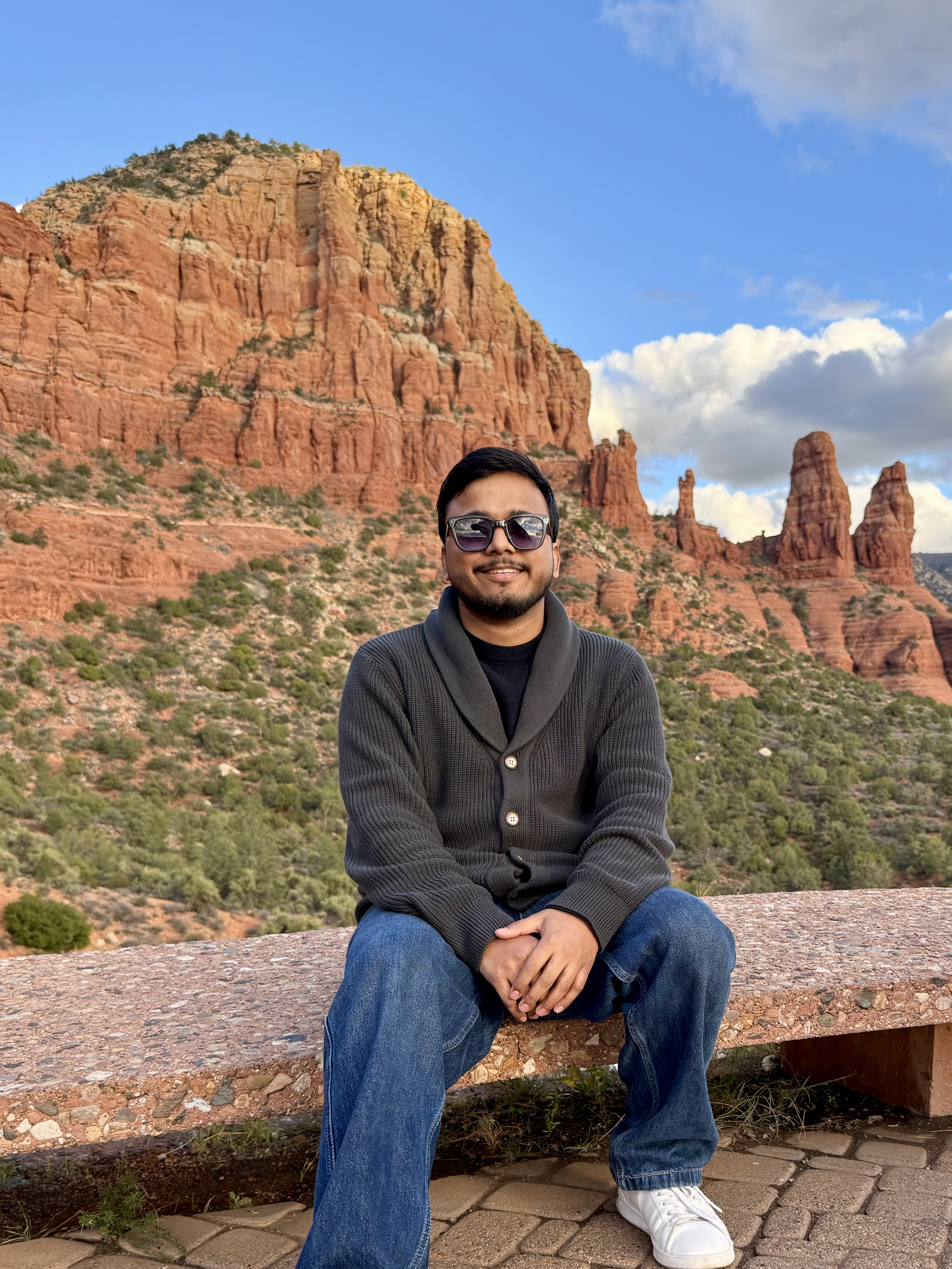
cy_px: 813
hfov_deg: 42.7
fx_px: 1210
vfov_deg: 54.6
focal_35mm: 33
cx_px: 584
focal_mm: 6.76
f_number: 1.78
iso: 100
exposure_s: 1/878
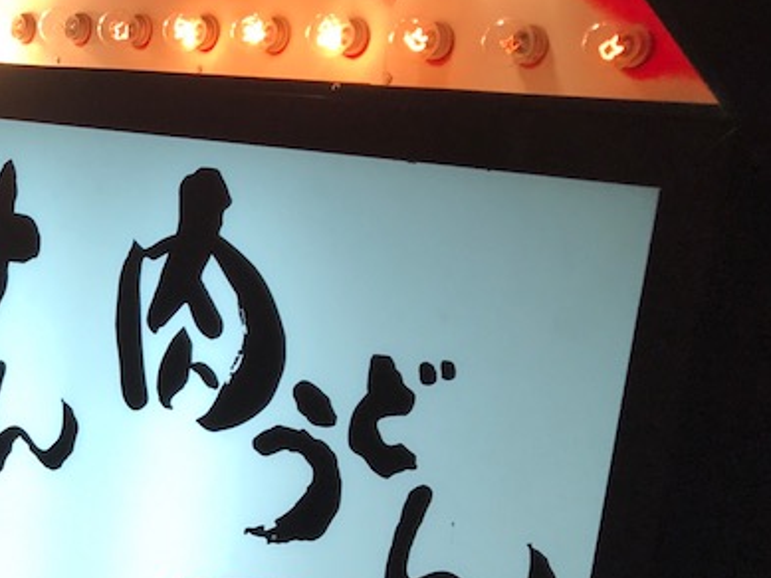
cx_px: -59
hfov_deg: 25.2
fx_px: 1604
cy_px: 511
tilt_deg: -12.1
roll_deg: -2.4
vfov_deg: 20.1
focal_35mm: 72
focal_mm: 3.99
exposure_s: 1/60
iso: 25
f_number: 1.8
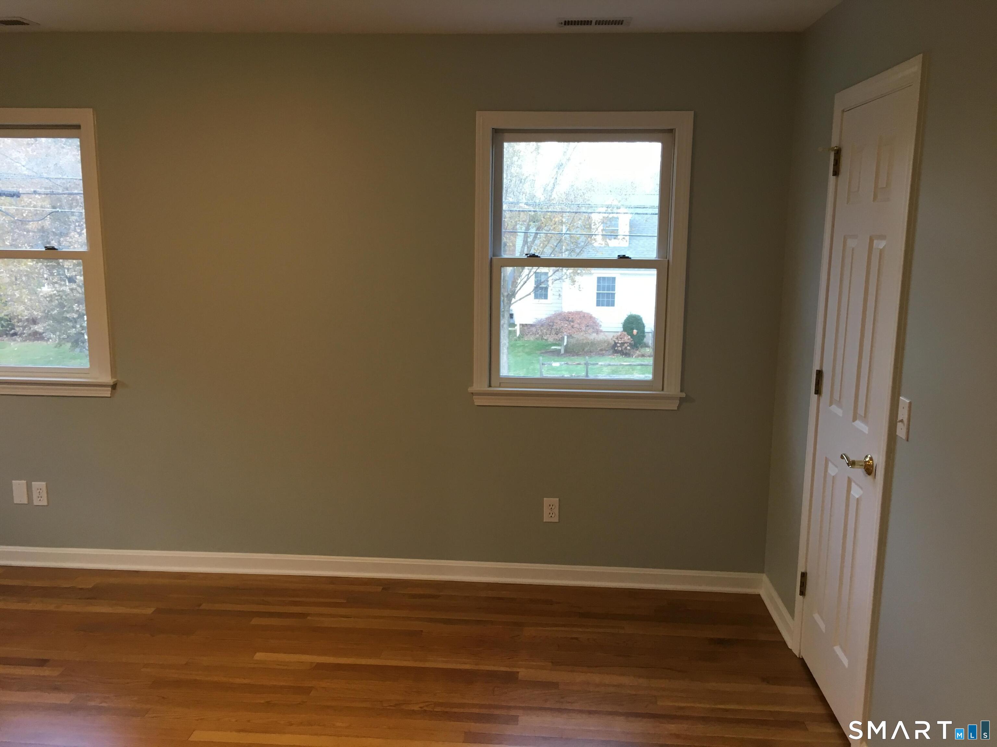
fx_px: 835
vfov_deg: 48.2
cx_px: 498
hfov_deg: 61.7
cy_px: 374
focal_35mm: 29
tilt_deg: -9.3
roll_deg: -0.6
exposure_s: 1/33
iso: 80
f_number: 2.2
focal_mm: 4.15
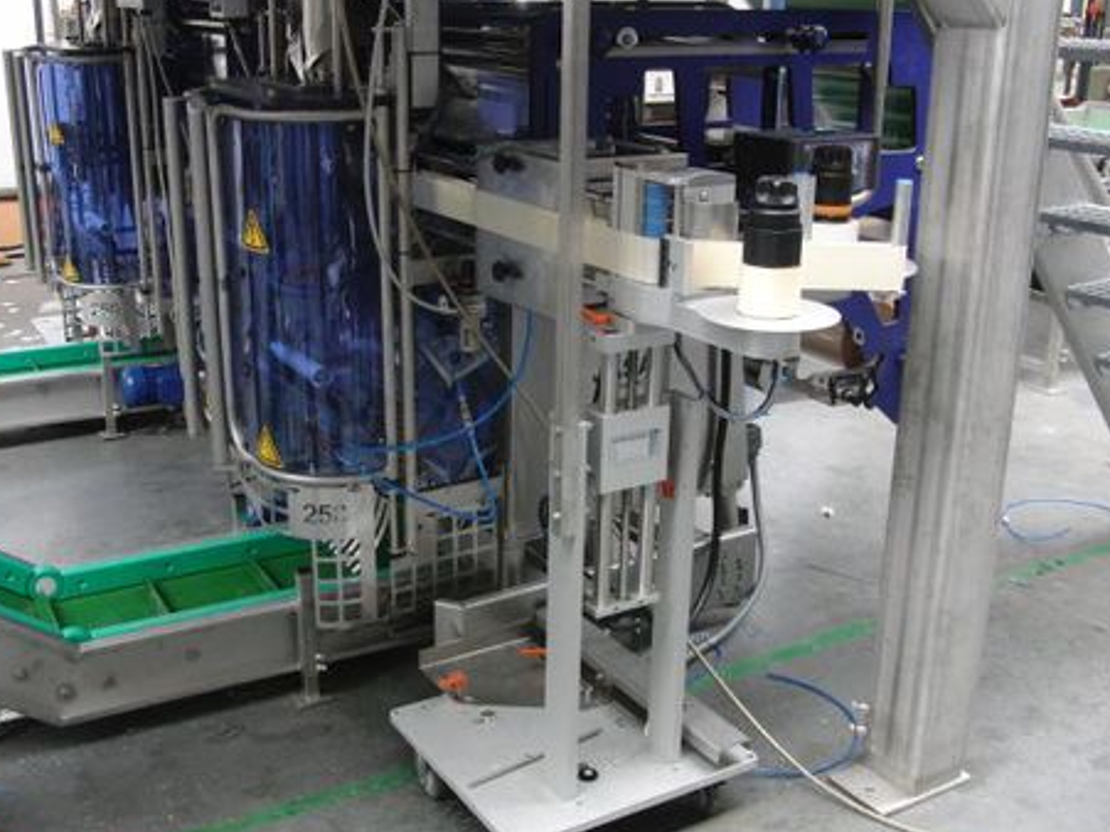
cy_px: 410
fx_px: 1314
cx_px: 541
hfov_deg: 45.8
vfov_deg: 35.1
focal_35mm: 41
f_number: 3.6
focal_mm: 6.42
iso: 250
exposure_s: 1/80
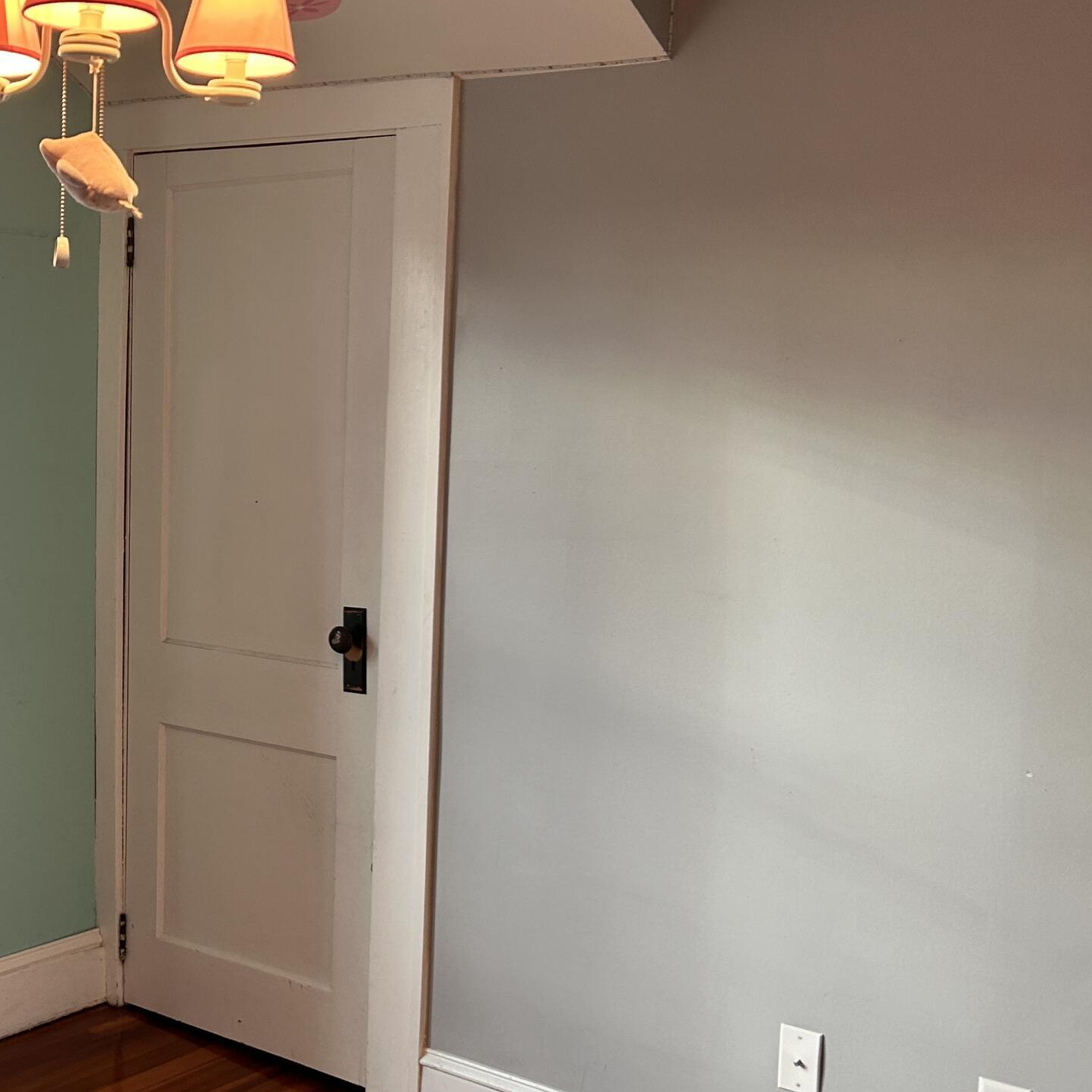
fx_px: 1713
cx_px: 106
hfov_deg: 33.5
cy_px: 565
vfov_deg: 35.4
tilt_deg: -6.3
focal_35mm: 48
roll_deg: -1.2
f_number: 1.5
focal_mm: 5.7
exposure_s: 1/120
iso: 64
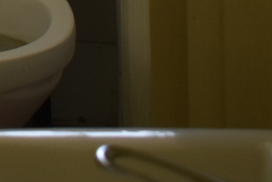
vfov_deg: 6.2
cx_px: -311
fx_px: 1557
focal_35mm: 206
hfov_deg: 9.2
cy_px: -357
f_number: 4
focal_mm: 20
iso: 400
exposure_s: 1/60
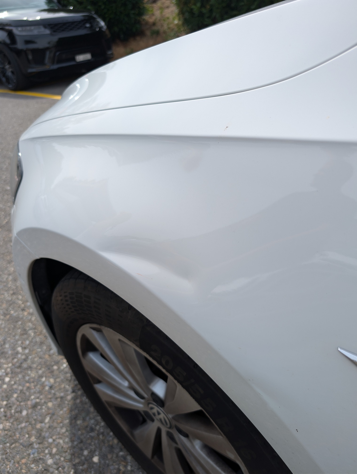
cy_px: 237
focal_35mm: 24
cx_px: 178
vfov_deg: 71.5
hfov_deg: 56.9
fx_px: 329
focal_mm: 6.9
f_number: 1.68
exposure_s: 1/949
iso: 21
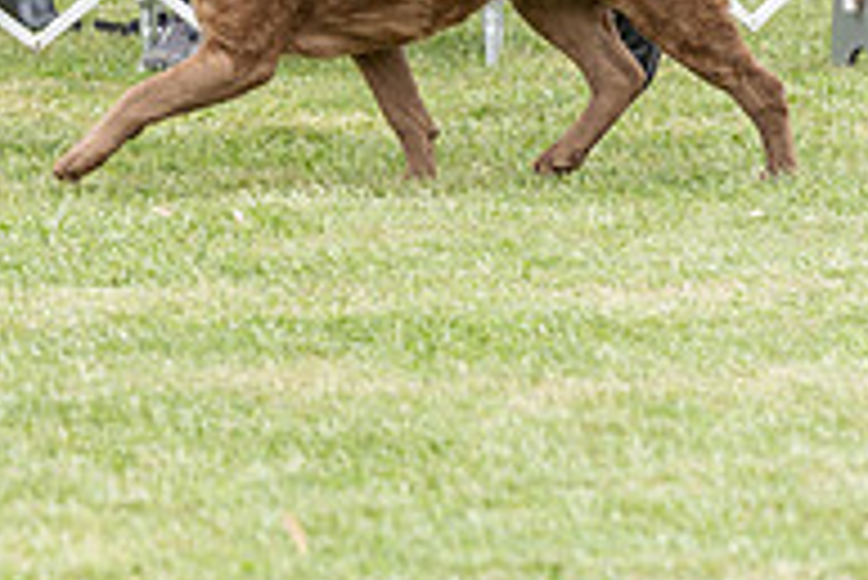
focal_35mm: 535
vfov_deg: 2.6
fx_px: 12909
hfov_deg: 3.8
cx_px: 171
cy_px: -245
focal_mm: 178
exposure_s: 1/1000
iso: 500
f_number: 4.5
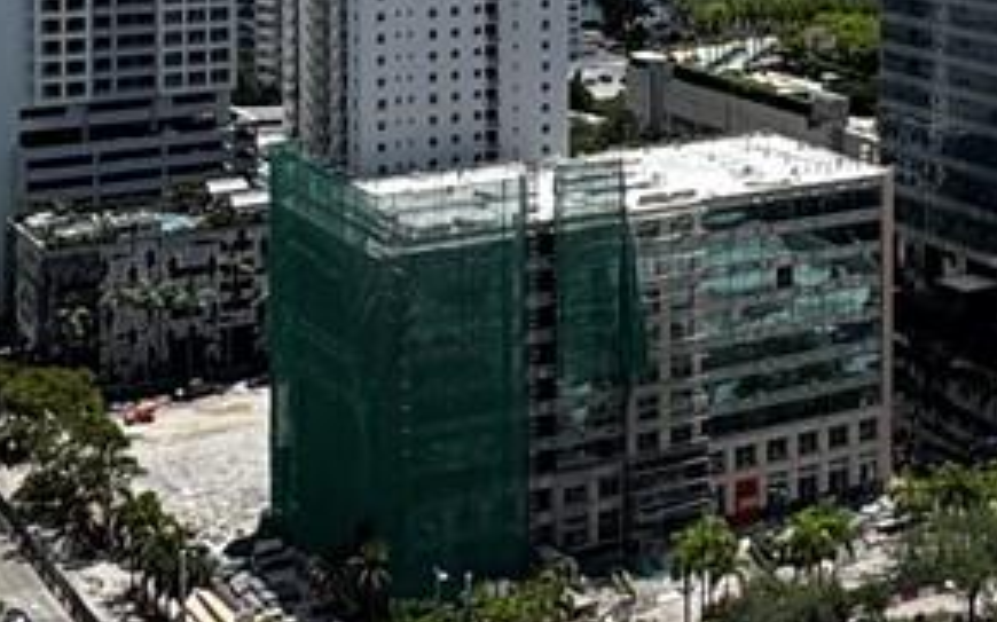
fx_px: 2227
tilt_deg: -2.6
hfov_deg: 24.6
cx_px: 859
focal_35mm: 82
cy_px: -199
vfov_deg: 15.1
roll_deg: -0.1
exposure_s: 1/2083
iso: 50
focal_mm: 2.22
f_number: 2.2
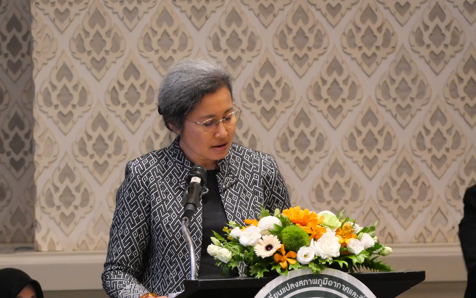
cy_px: 193
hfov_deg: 5.3
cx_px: 203
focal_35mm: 395
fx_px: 5124
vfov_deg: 3.3
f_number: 5.6
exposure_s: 1/30
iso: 3200
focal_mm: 150
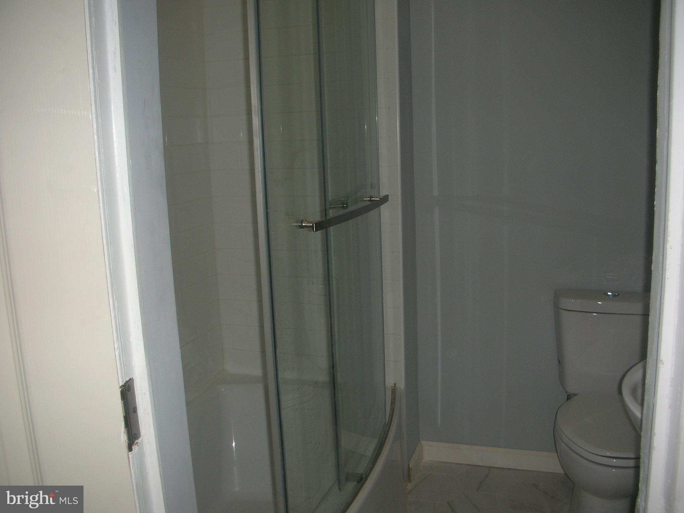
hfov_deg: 52.6
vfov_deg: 40.7
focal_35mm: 35
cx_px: 342
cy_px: 256
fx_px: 692
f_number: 3
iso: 50
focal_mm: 5.8
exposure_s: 1/60.1
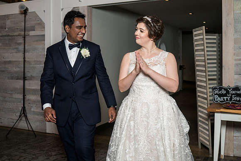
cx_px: 127
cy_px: 63
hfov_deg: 45.2
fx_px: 290
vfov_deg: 30.9
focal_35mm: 43
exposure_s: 1/200
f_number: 4
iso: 400
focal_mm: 35
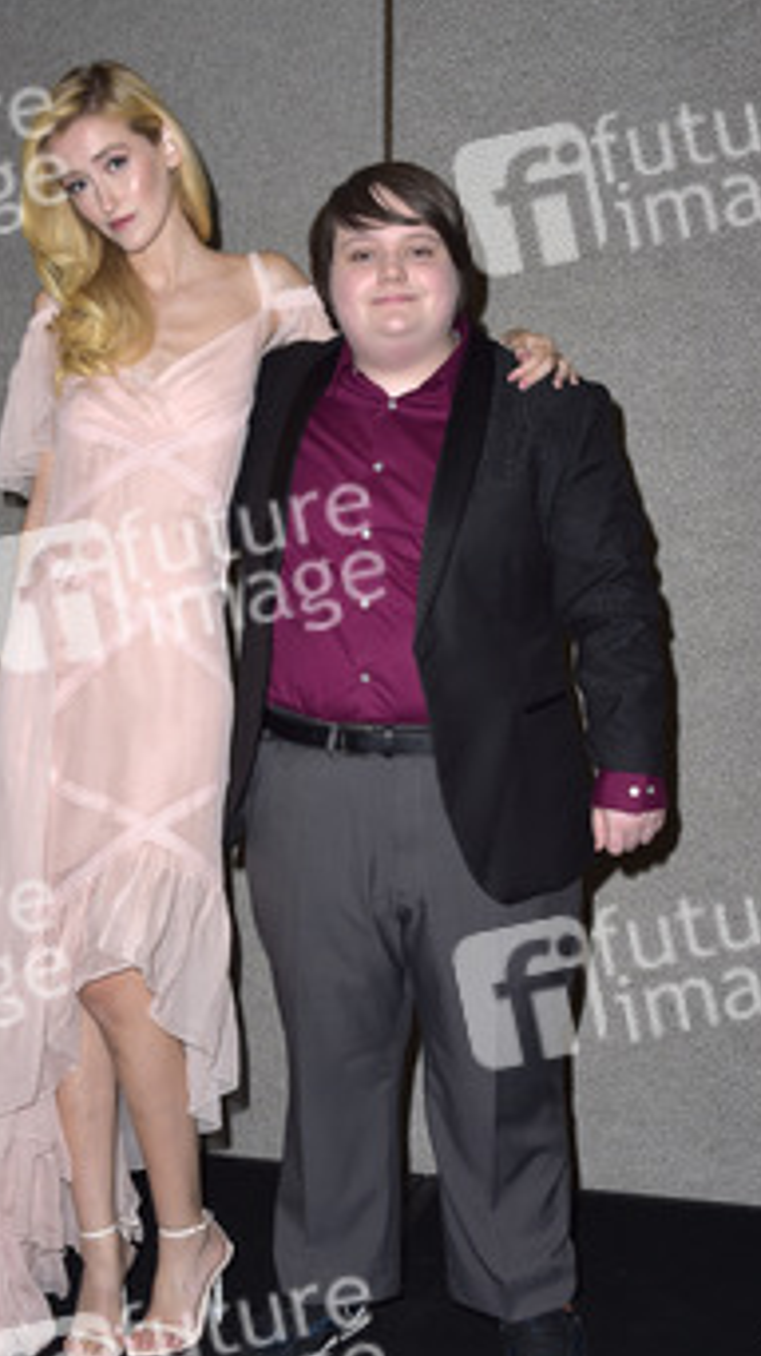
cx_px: 299
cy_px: 777
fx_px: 1760
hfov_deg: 24.3
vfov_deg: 42.0
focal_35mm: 49
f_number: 6.3
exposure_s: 1/250
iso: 500
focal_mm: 40
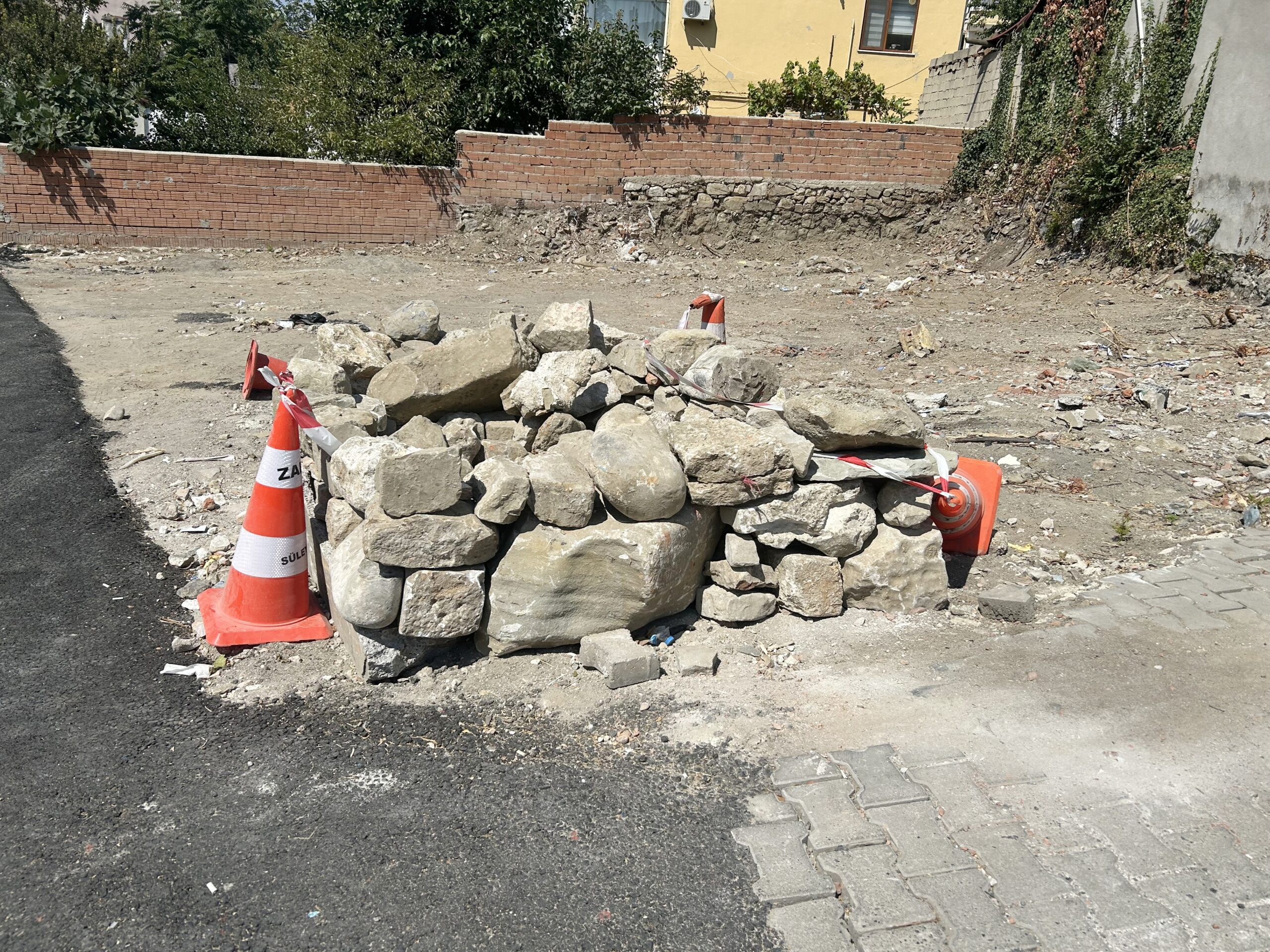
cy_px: 476
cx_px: 635
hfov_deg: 67.3
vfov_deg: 53.1
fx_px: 954
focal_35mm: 26
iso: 50
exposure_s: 1/7463
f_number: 1.5
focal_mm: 5.7
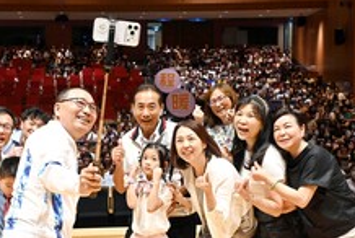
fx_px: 543
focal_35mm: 55
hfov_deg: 35.7
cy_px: 144
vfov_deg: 24.6
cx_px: 111
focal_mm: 30
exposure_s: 1/125
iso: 2000
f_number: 5
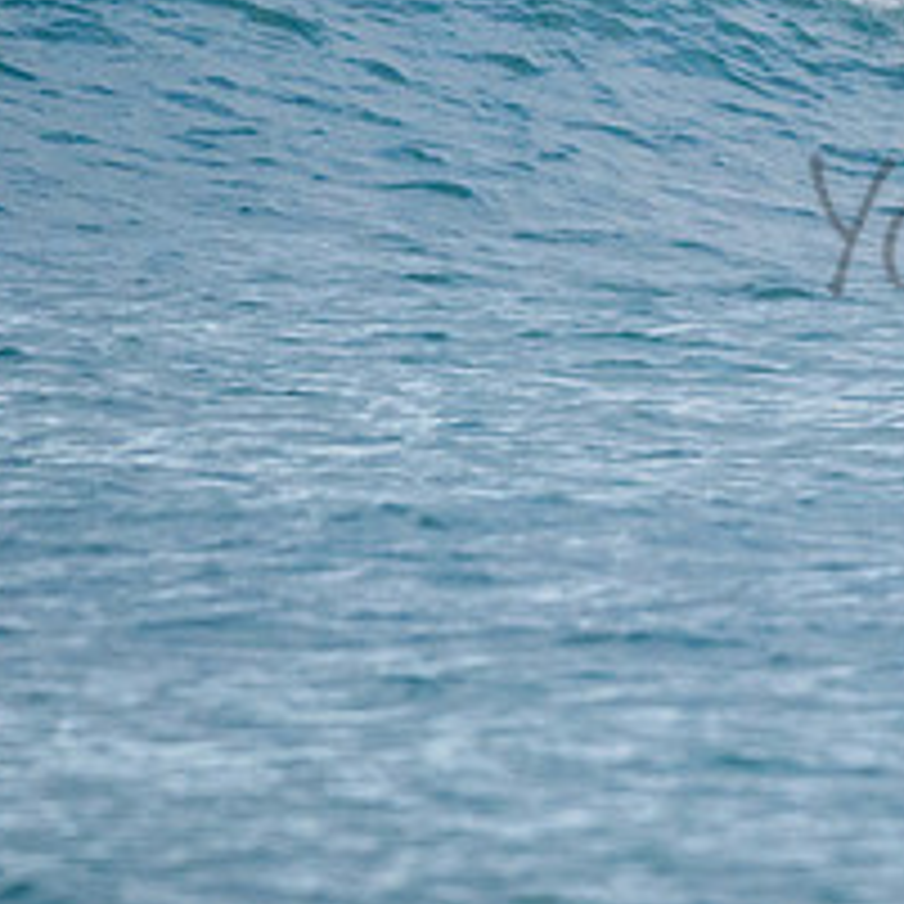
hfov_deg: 1.7
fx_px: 30166
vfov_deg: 1.7
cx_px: 981
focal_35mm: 1021
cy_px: 2
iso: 2000
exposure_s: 1/2000
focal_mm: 340
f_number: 5.6
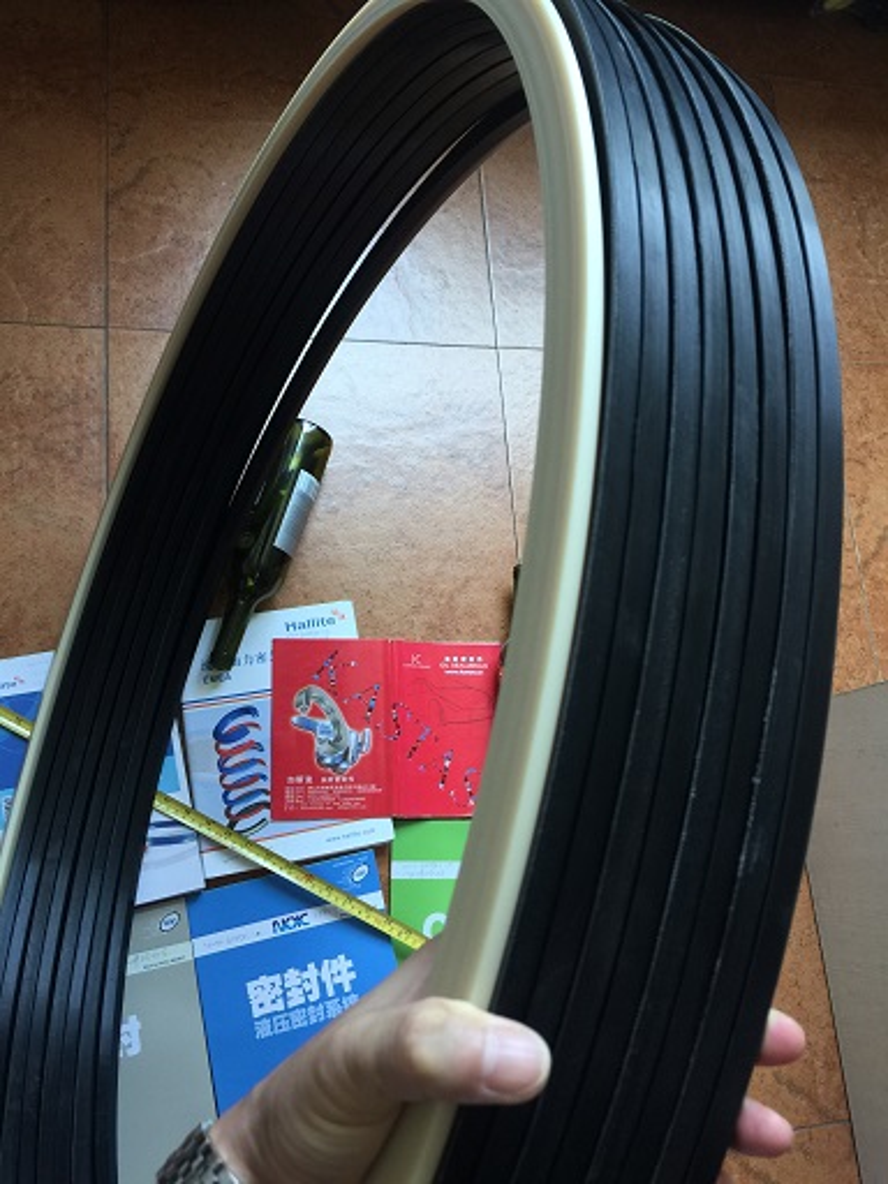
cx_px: 444
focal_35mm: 29
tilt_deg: -70.0
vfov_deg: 61.7
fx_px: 992
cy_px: 592
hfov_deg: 48.2
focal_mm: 4.15
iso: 32
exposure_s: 1/33
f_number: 2.2
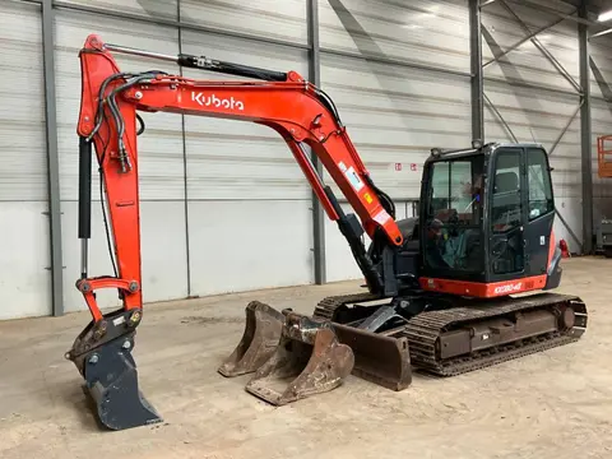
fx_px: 513
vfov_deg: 48.2
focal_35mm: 29
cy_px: 230
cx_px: 306
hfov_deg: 61.7
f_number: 1.8
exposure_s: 1/60
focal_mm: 3
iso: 125
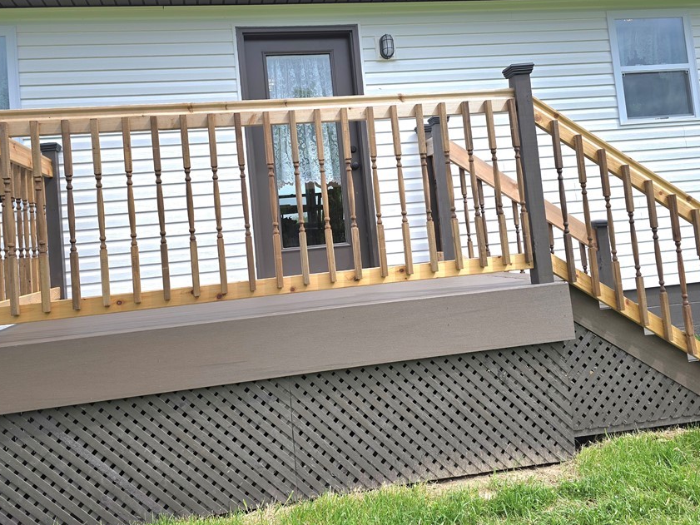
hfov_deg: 63.4
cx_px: 334
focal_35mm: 28
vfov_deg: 49.5
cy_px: 211
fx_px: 566
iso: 12
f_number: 1.7
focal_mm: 6.3
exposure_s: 1/909
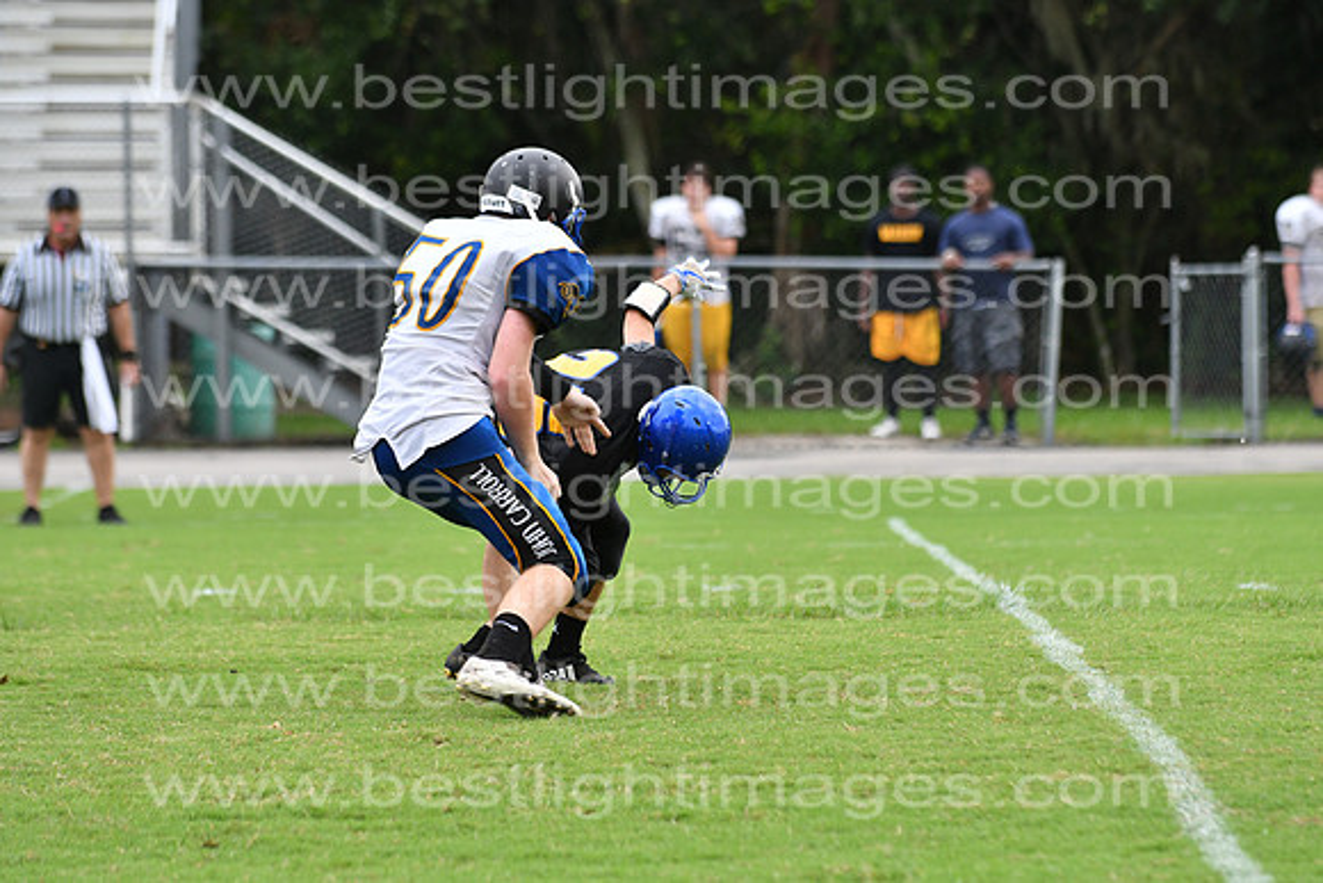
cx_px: 662
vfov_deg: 6.5
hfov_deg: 9.8
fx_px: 7719
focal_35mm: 210
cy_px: 442
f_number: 3.5
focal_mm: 140
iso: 800
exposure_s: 1/1250
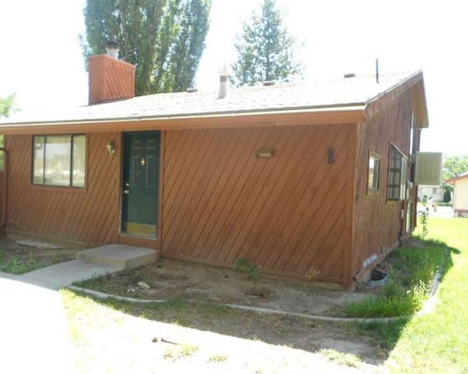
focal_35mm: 28
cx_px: 236
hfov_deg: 62.2
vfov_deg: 51.5
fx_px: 388
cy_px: 189
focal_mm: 4.6
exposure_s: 1/100
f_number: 3.2
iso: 80
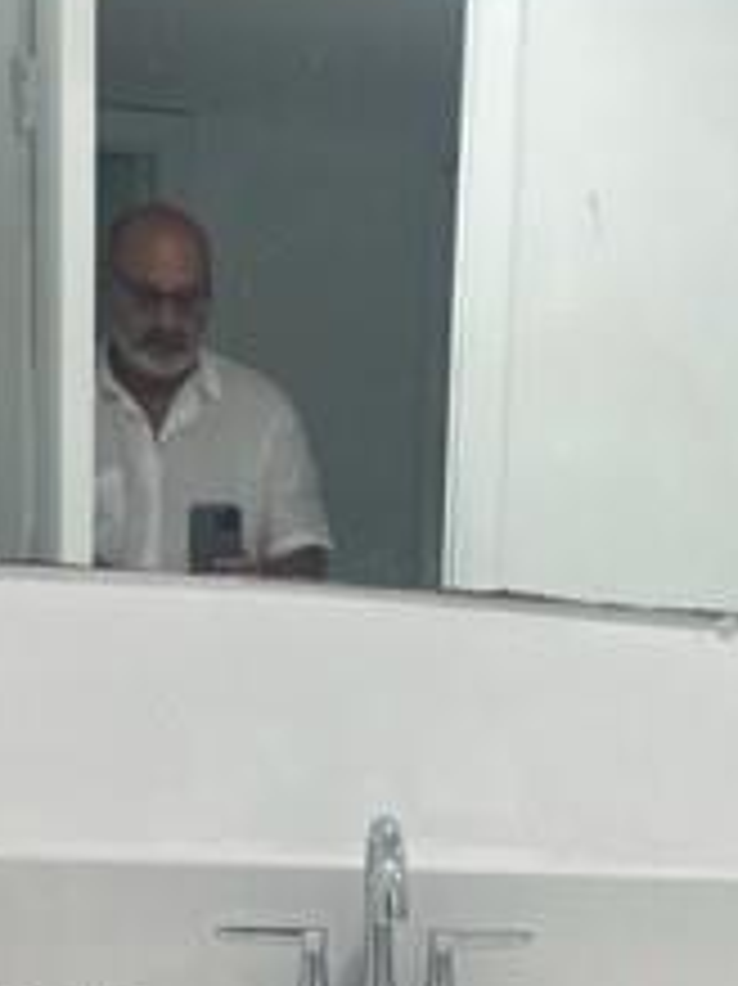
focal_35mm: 76
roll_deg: -4.0
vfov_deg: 24.4
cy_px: 1018
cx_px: 760
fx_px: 2162
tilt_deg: -12.7
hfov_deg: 18.8
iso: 50
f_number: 1.5
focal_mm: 5.7
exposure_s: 1/120
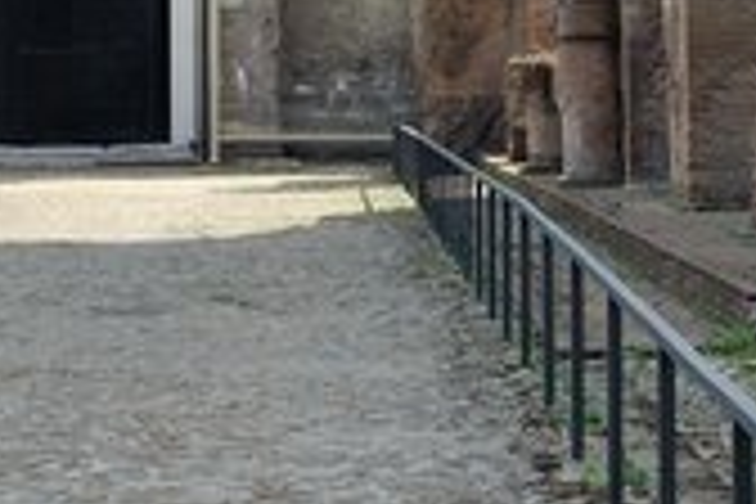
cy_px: 110
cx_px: 270
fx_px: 3003
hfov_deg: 14.3
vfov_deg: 9.6
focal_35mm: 143
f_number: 8
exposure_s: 1/320
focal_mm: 24
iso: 200
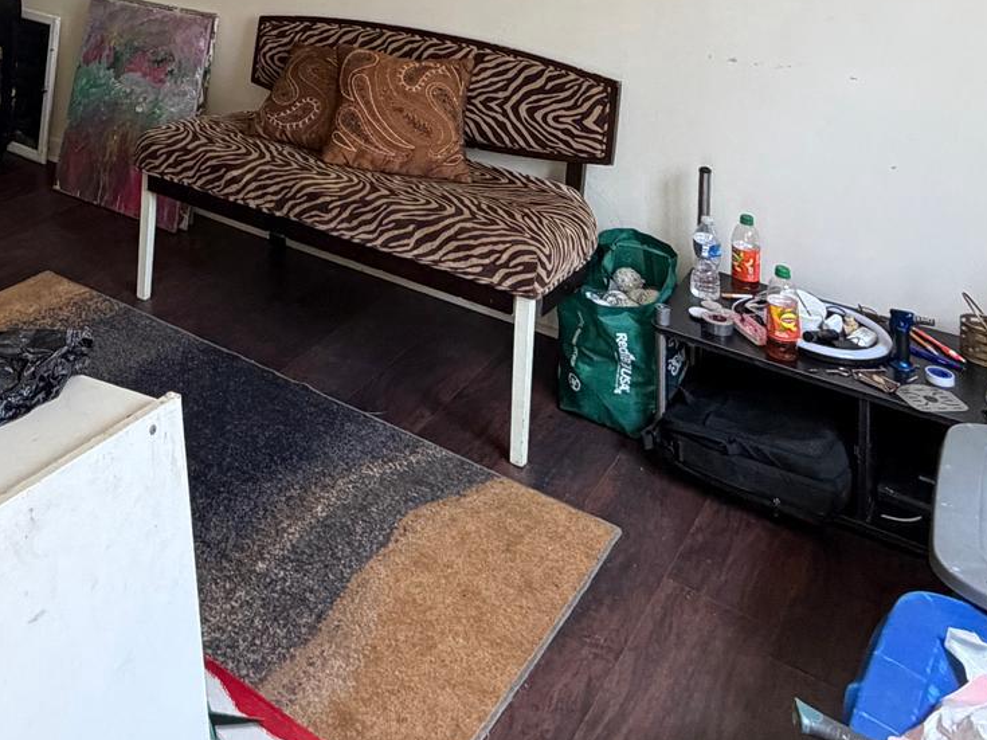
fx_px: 1112
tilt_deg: -0.4
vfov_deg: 30.2
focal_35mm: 39
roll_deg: -1.0
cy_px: -191
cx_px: 146
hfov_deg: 44.6
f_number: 2.2
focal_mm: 2.22
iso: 320
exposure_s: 1/75
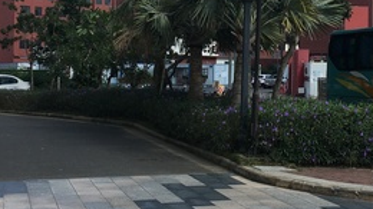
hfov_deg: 28.9
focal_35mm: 73
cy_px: 49
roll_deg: -0.1
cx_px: 219
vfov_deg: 16.4
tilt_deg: +1.1
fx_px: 722
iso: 25
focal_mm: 4.15
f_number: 2.2
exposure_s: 1/1026
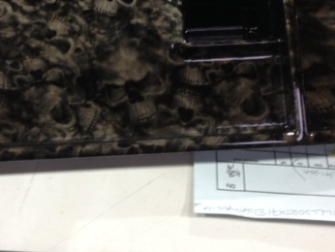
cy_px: 34
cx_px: 131
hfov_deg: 31.6
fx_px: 591
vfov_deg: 23.5
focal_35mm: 61
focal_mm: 4.13
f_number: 2.4
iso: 160
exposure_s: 1/20
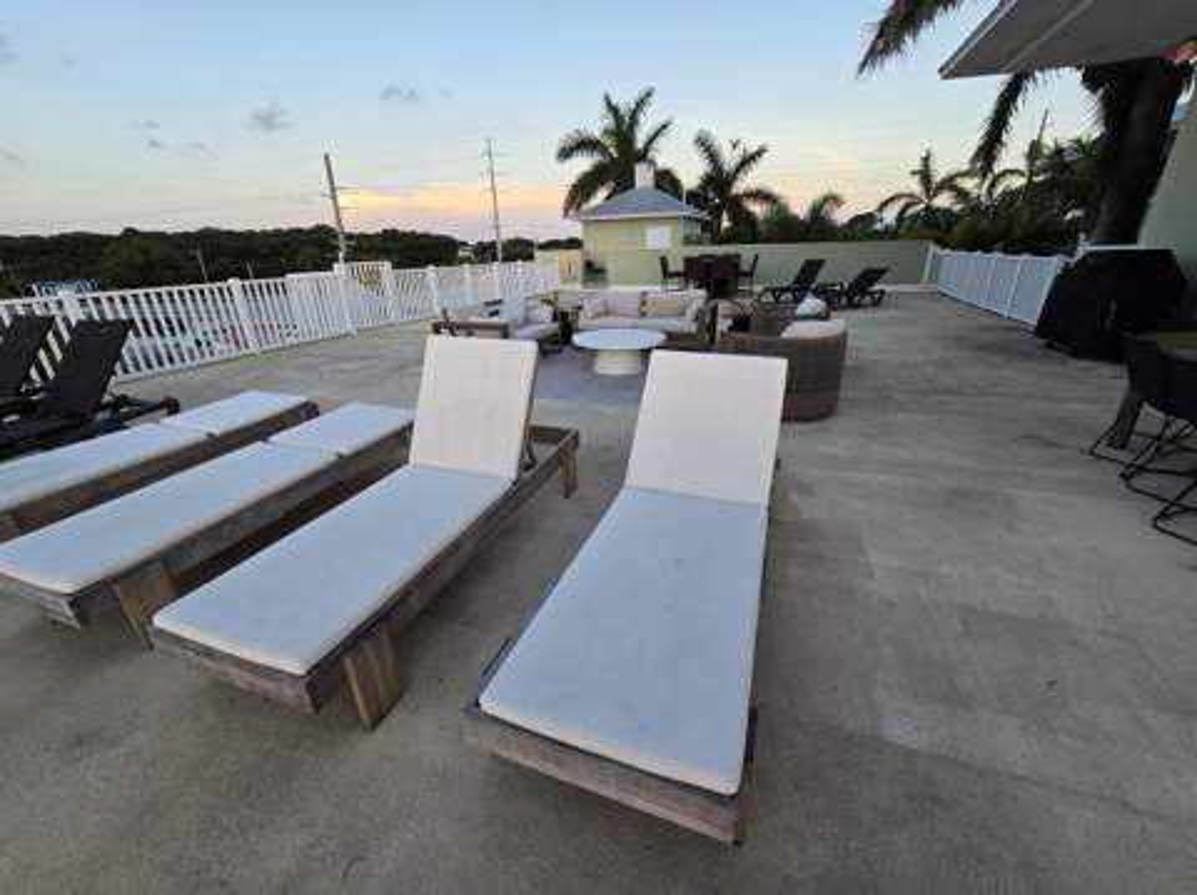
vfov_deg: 89.8
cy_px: 448
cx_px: 598
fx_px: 449
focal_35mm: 13
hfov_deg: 106.2
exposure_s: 1/120
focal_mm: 2.2
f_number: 2.2
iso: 64
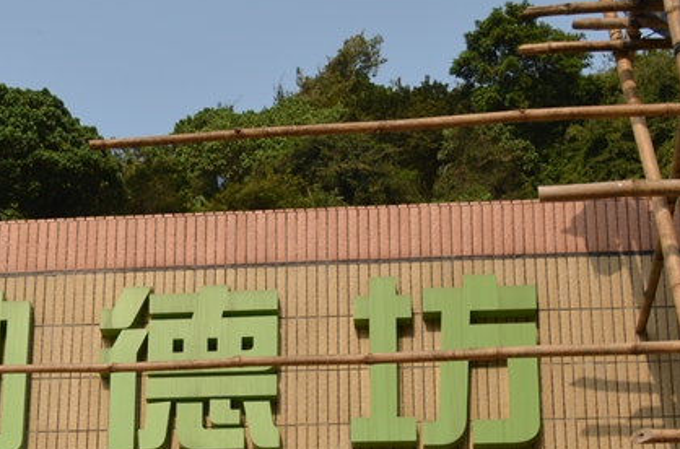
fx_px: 1940
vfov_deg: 12.9
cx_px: 116
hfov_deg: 19.6
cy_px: 514
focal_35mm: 103
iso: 100
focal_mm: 28
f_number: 8
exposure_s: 1/250
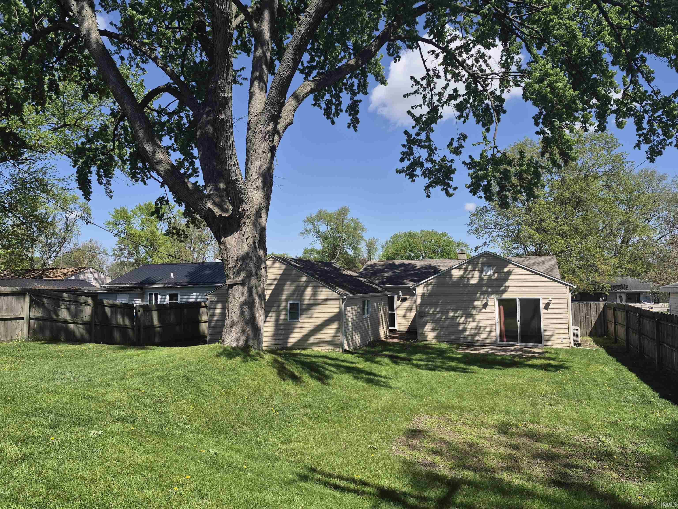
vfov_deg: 58.9
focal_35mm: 23
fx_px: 450
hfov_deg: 73.9
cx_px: 339
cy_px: 254
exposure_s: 1/1780
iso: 25
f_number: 1.8
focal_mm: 5.4
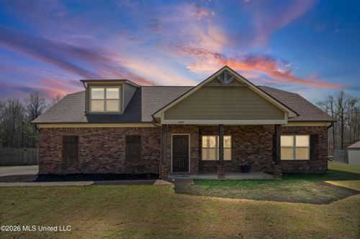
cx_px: 180
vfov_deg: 57.2
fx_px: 220
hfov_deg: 78.6
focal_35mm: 22
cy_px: 120
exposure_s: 1/1600
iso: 1250
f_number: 9
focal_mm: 22
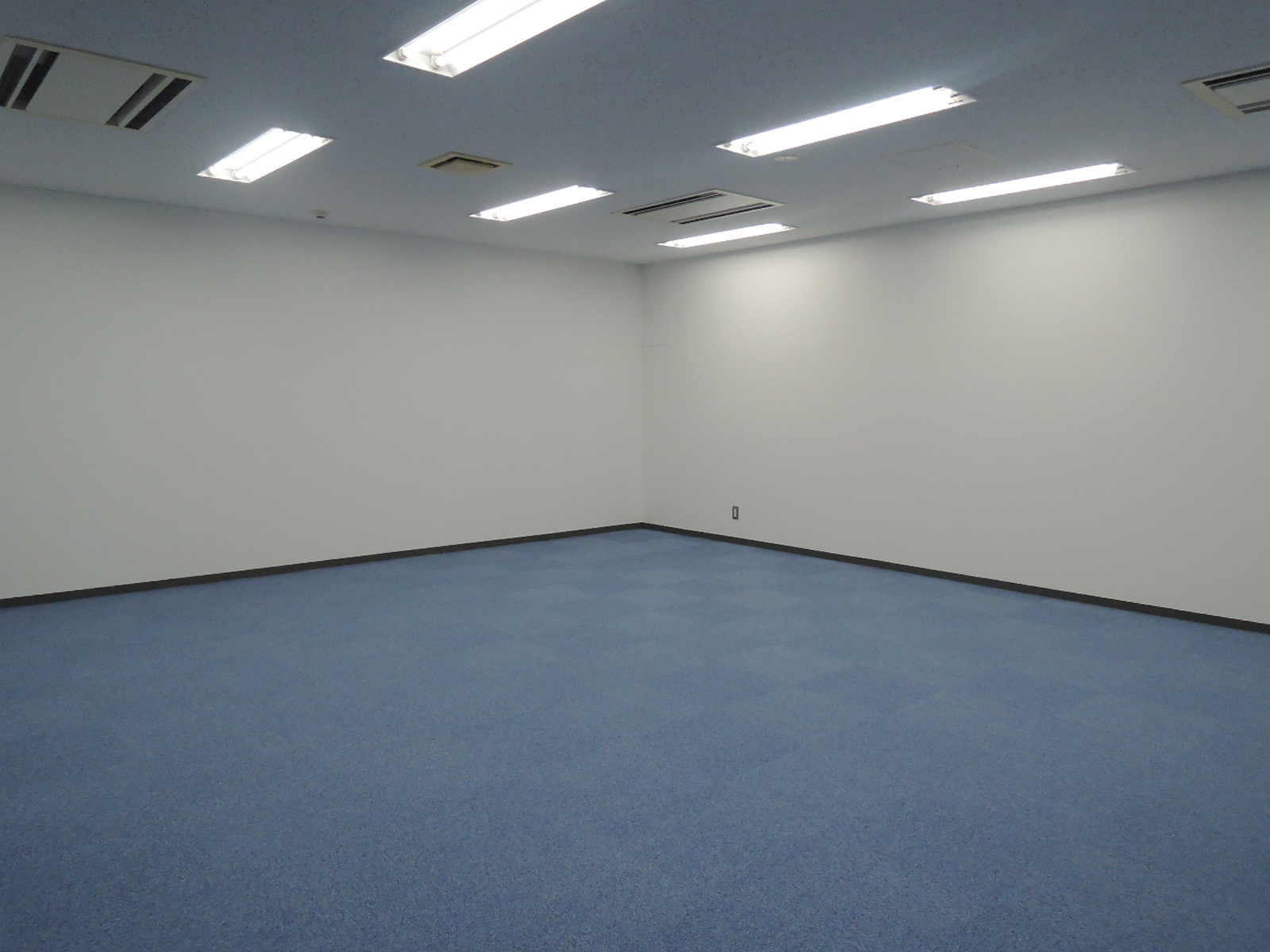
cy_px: 476
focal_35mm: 24
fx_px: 881
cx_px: 635
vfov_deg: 56.8
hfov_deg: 71.6
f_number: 2.8
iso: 800
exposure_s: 1/400
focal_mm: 5.1
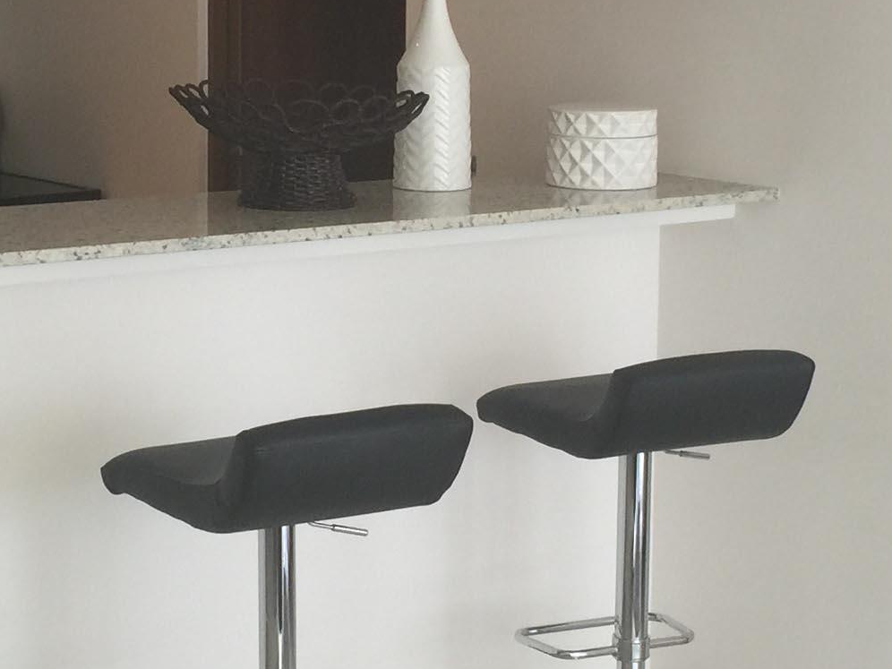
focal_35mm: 95
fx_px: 2448
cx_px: 343
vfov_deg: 15.6
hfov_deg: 20.6
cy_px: 284
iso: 32
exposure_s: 1/15
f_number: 2.2
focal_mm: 4.15
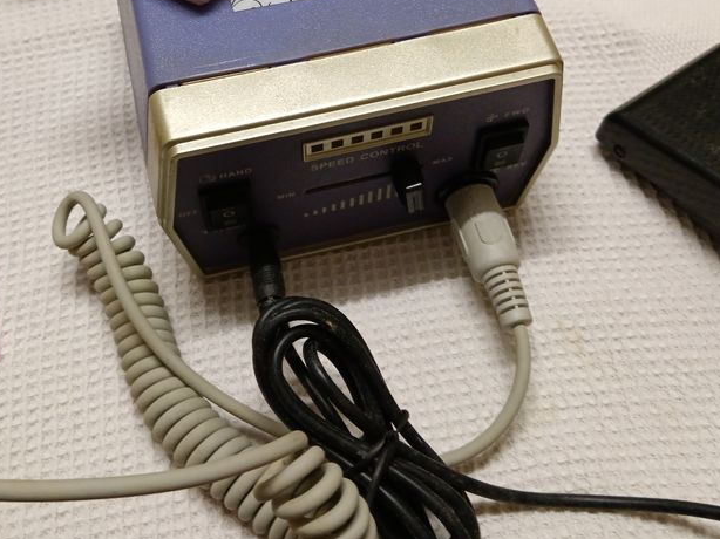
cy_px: 150
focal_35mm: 44
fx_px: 915
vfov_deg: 32.4
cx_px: 317
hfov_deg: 42.9
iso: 1007
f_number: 1.9
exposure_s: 1/25
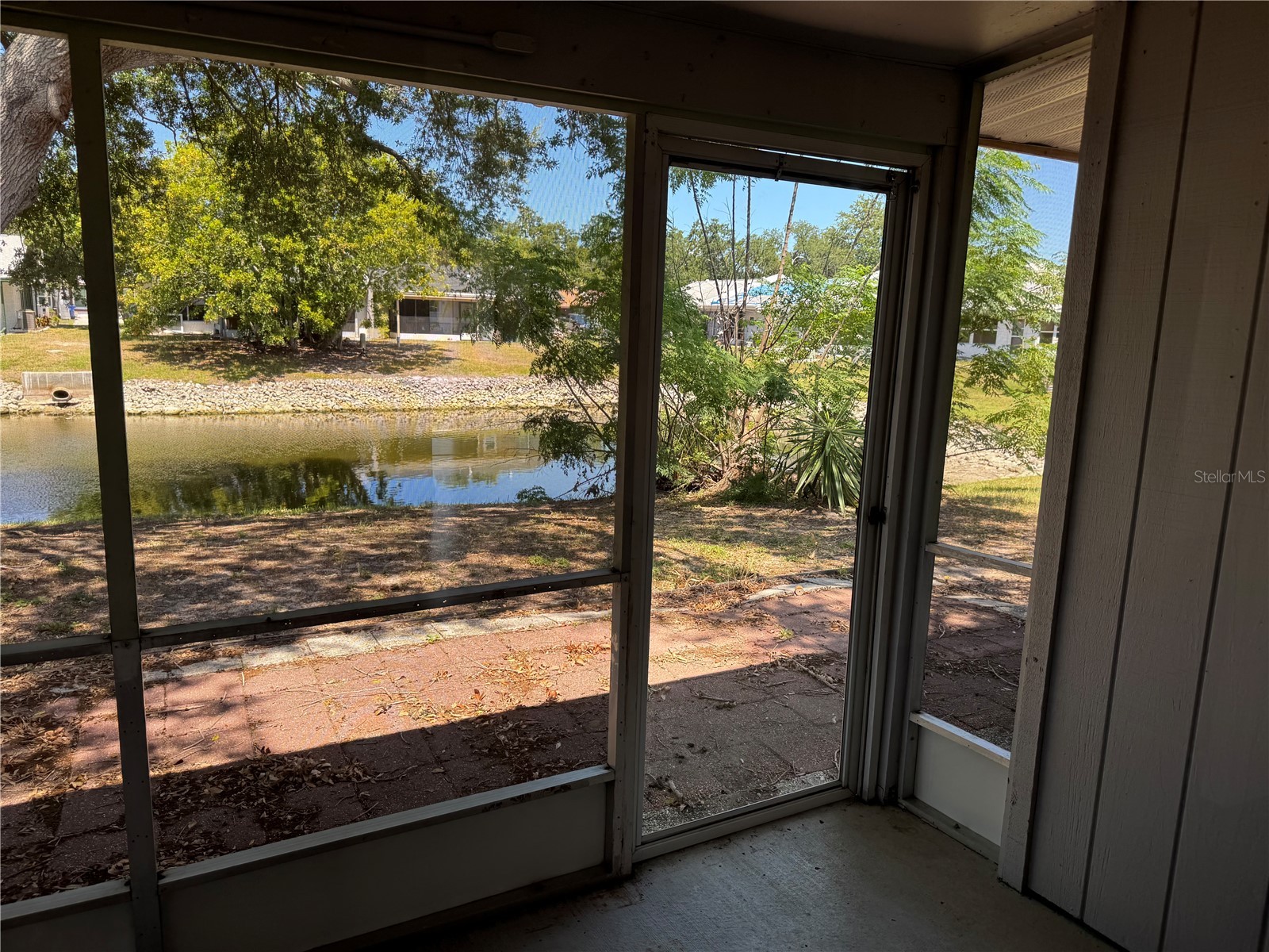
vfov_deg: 56.8
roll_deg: -2.7
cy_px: 476
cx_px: 634
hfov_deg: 71.6
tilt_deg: -11.3
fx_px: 880
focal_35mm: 24
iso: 80
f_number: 1.78
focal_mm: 6.76
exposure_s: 1/506
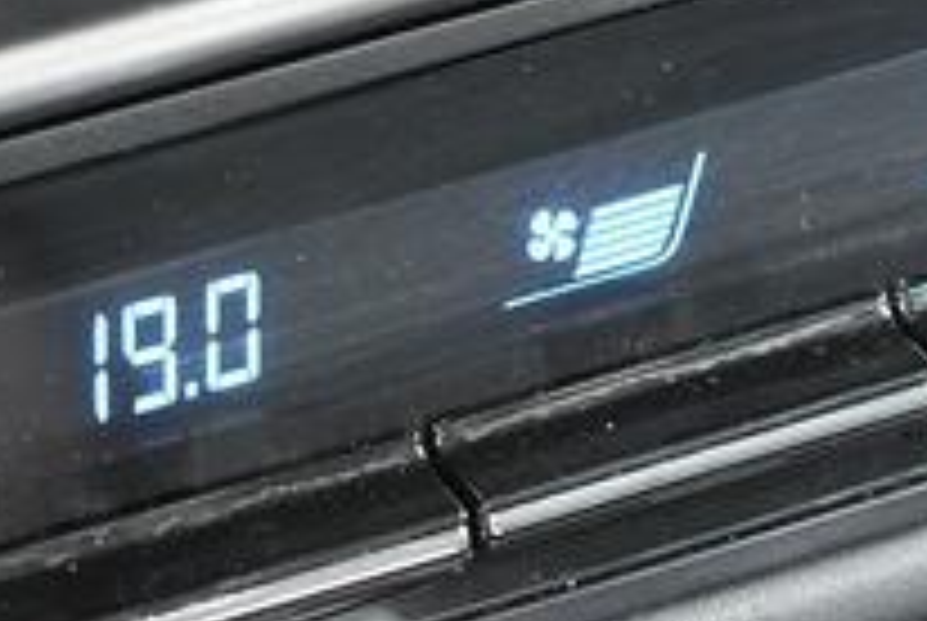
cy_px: 22
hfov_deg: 9.7
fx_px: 5441
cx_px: 405
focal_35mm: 211
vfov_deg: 6.5
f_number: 4
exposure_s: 1/160
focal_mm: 34
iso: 2000
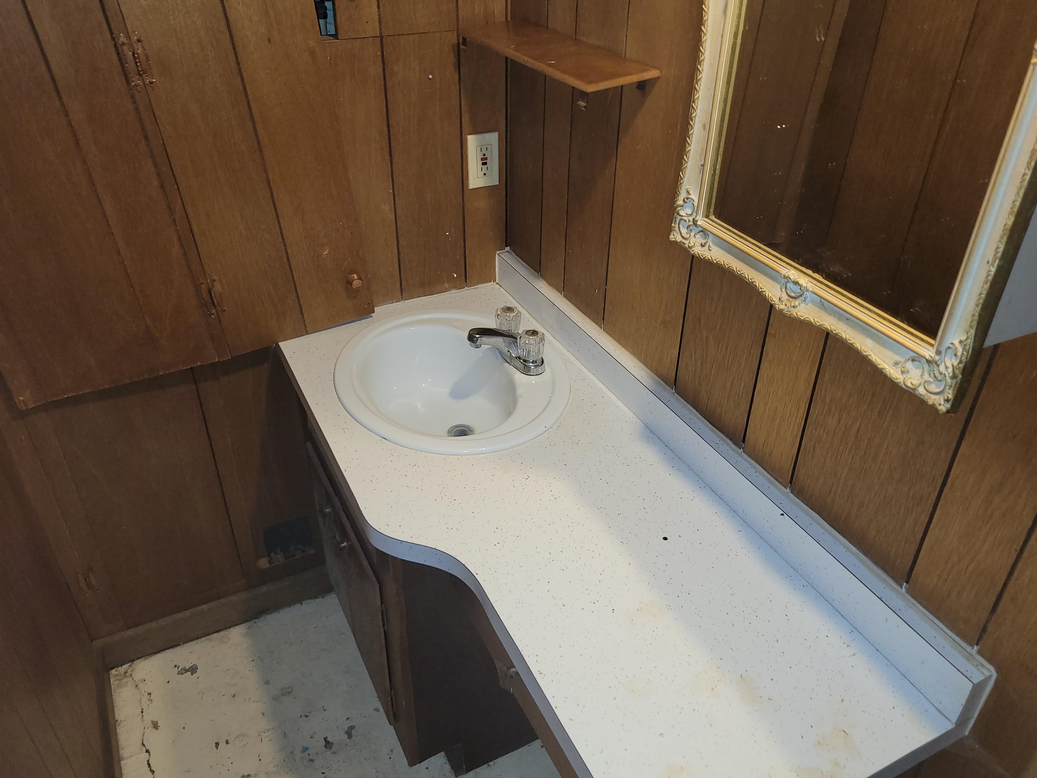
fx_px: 809
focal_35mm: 27
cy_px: 390
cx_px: 513
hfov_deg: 65.3
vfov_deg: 51.4
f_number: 1.8
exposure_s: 1/24
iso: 100
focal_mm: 5.4
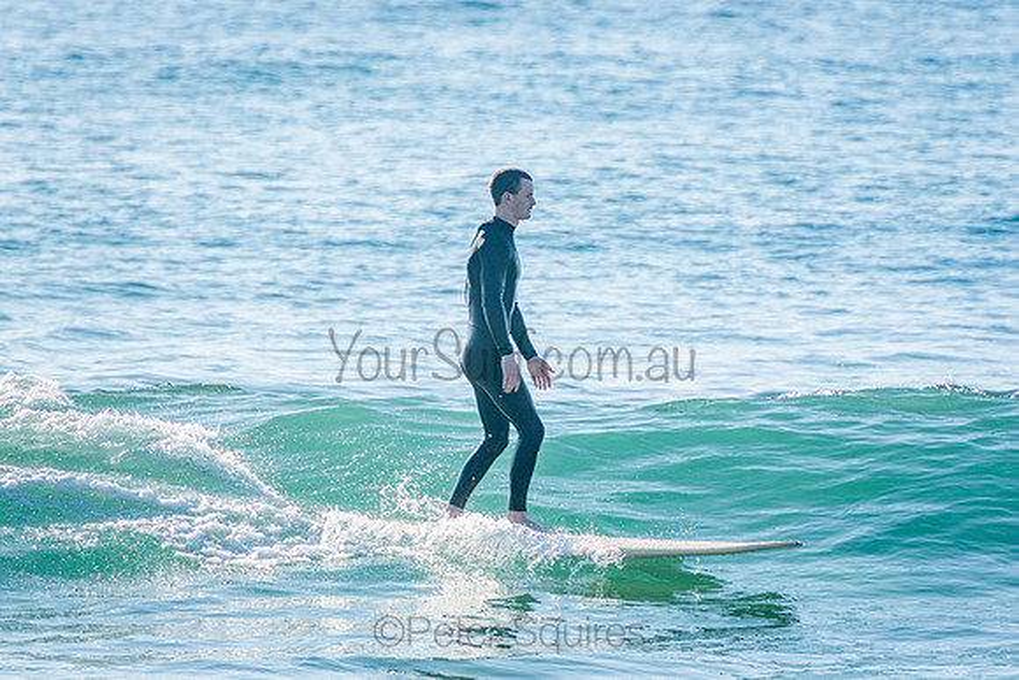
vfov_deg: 2.3
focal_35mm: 600
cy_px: 340
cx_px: 510
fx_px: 16987
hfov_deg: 3.4
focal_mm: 400
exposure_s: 1/1250
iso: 250
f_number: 5.6
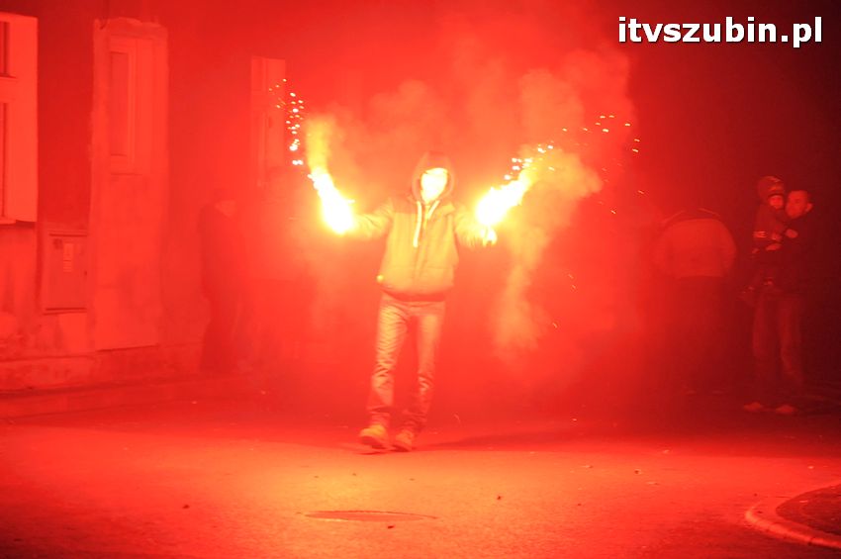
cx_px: 420
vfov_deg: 8.7
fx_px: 3676
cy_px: 280
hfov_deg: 13.1
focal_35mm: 158
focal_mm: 105
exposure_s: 1/80
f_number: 5.6
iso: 1600
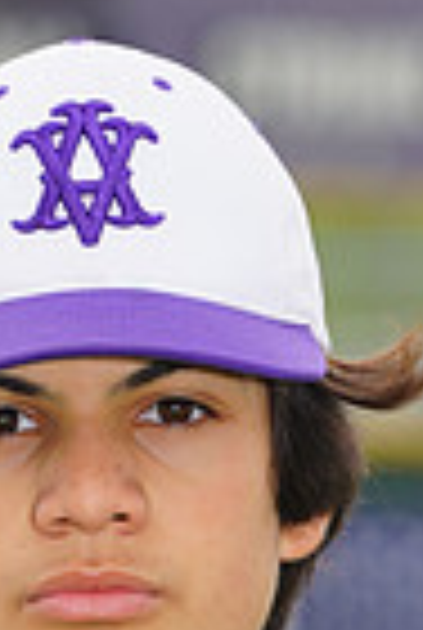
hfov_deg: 1.3
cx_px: -2
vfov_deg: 2.0
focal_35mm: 1034
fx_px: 18133
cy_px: 1125
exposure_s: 1/250
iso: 200
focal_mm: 250
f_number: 9
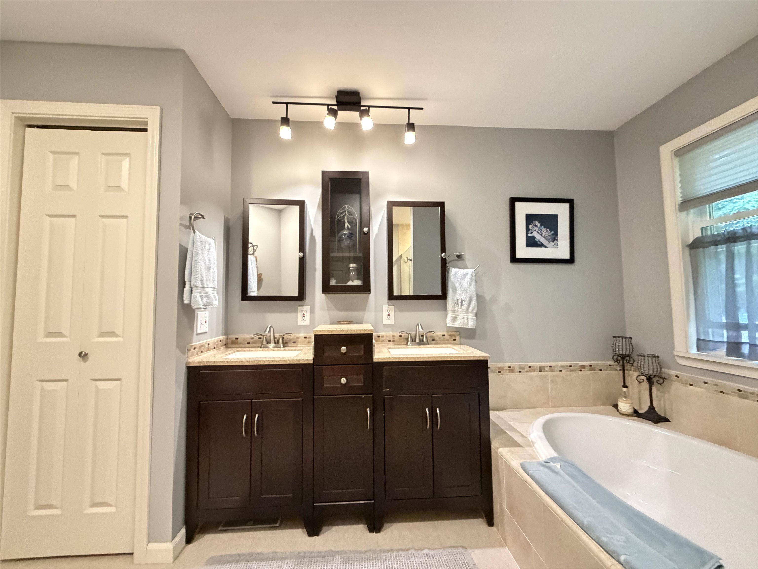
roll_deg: +1.7
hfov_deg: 102.1
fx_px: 307
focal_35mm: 14
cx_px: 379
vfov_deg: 85.7
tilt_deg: +2.9
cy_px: 284
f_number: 2.2
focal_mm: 2.22
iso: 1250
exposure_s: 1/40
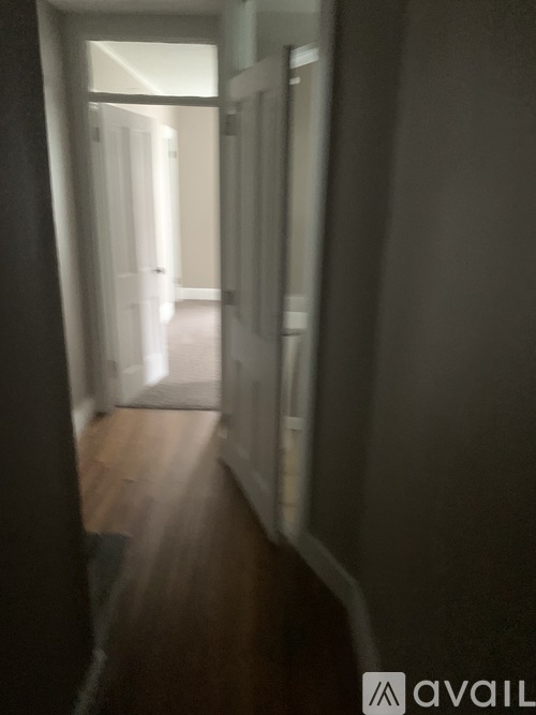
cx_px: 268
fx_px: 537
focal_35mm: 26
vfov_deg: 67.3
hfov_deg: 53.0
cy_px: 358
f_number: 1.8
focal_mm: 4.25
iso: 800
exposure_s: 1/29
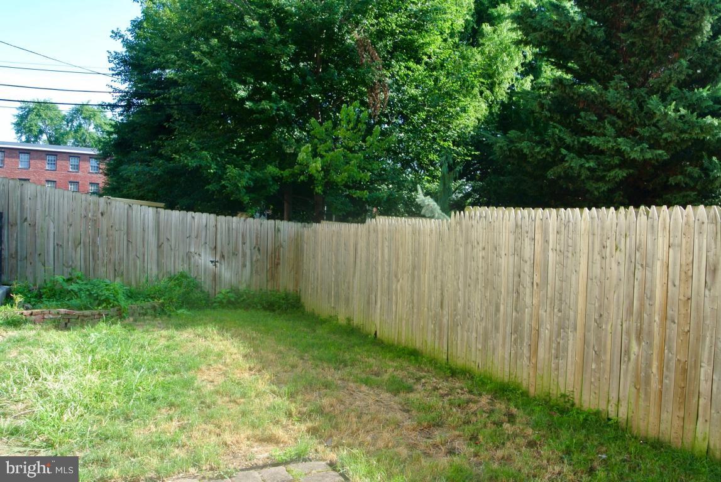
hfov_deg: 67.3
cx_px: 360
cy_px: 241
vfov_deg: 48.1
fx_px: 541
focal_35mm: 27
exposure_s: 1/30
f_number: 11
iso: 100
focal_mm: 10
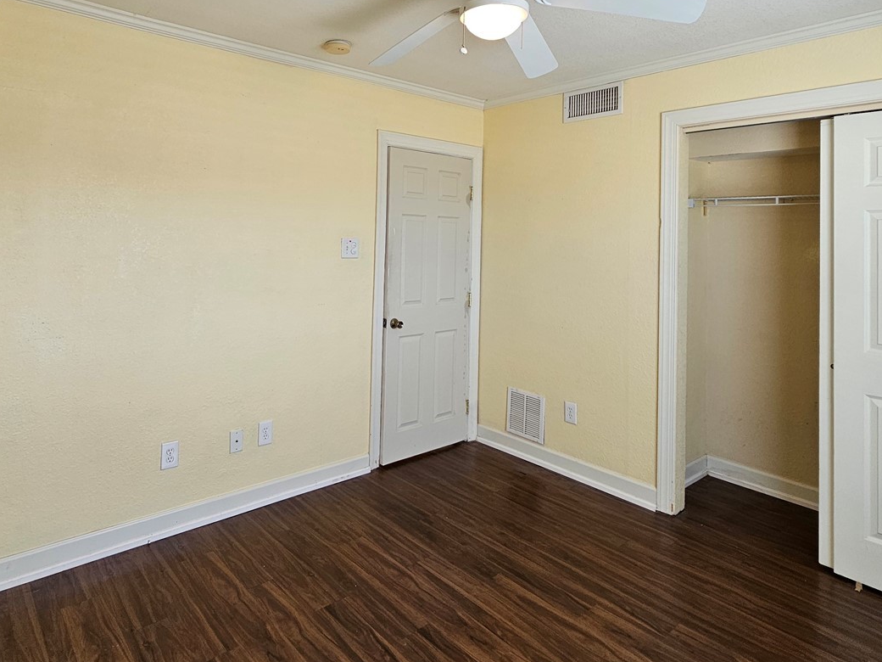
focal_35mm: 20
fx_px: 510
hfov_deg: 81.6
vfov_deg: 64.1
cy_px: 215
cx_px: 402
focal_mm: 2.2
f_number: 2.2
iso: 80
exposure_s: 1/60
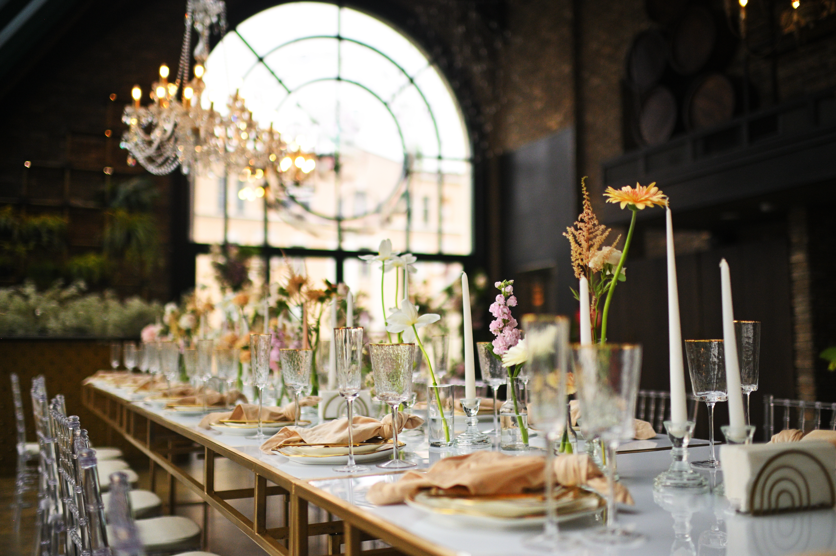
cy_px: 278
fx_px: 812
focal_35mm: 35
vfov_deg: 37.8
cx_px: 418
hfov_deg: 54.5
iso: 800
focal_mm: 35
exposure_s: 1/6400
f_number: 1.4
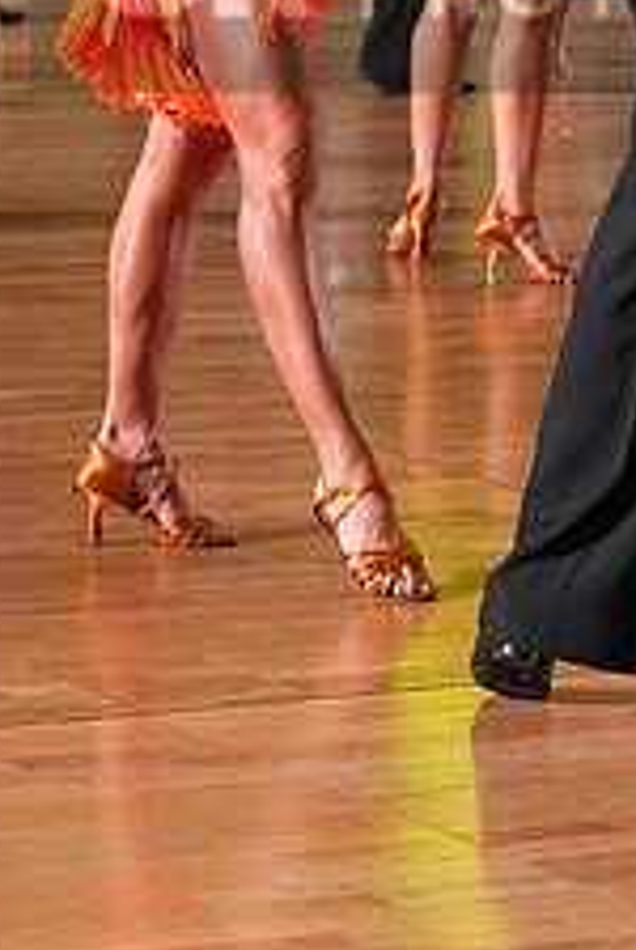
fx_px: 5125
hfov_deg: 7.1
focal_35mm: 194
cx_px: 617
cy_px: -47
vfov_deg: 10.5
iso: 8000
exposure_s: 1/400
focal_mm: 75
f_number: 5.6
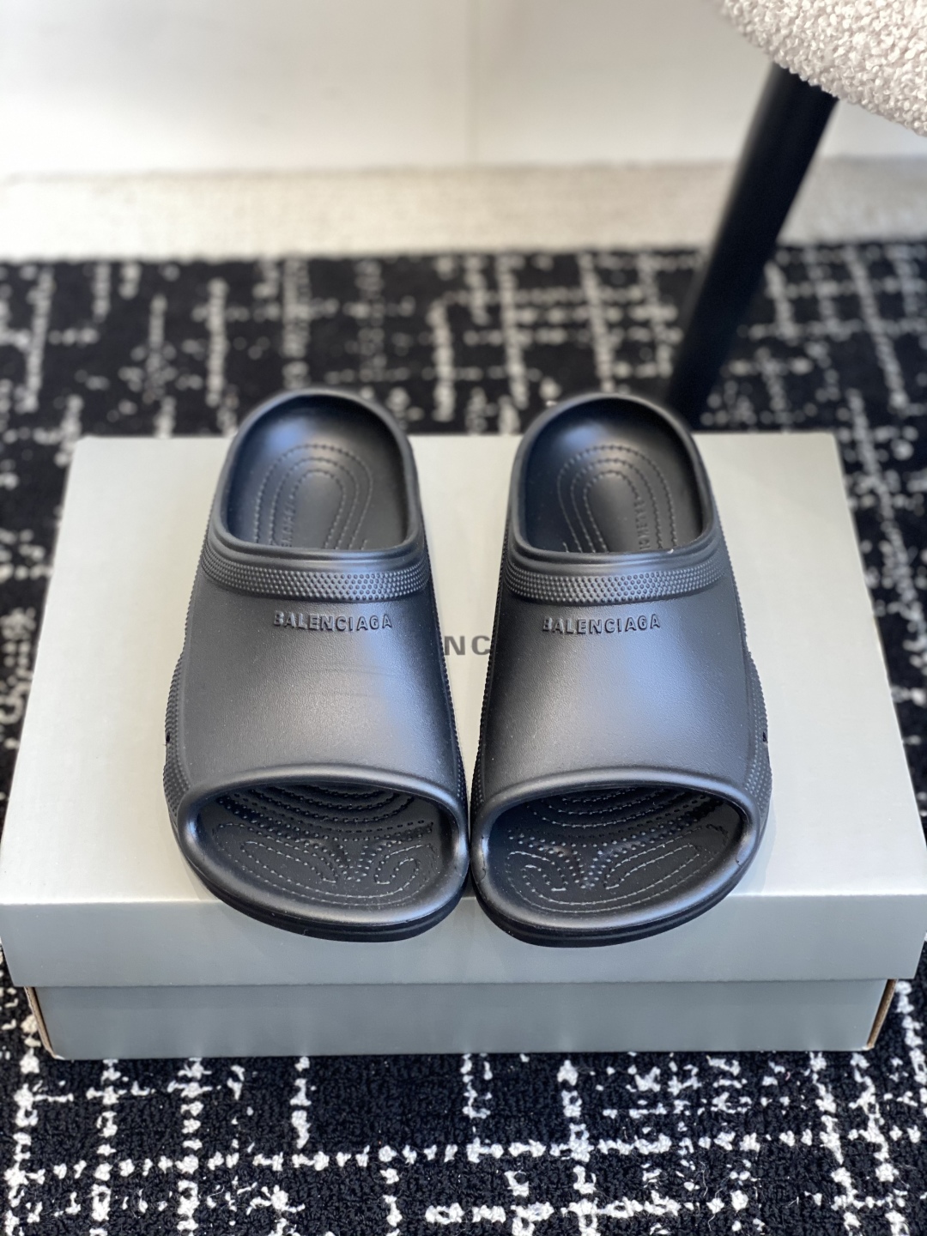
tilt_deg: -47.6
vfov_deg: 36.8
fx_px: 1857
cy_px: 618
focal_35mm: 52
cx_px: 464
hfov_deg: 28.0
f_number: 2
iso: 125
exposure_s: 1/122
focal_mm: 6
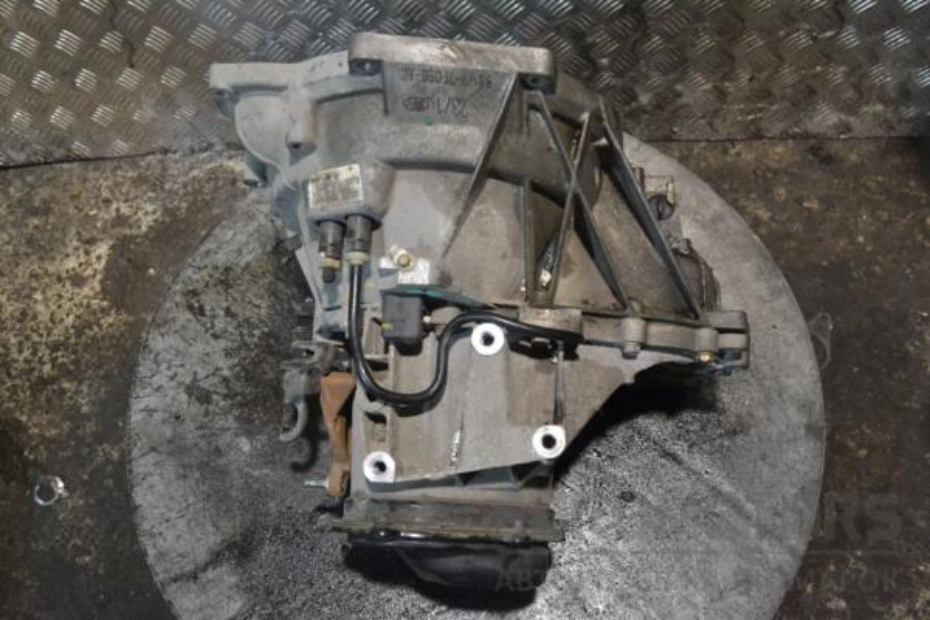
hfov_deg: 57.2
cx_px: 465
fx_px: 852
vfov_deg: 40.0
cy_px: 310
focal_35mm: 33
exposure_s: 1/125
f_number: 5.6
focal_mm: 22
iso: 3200
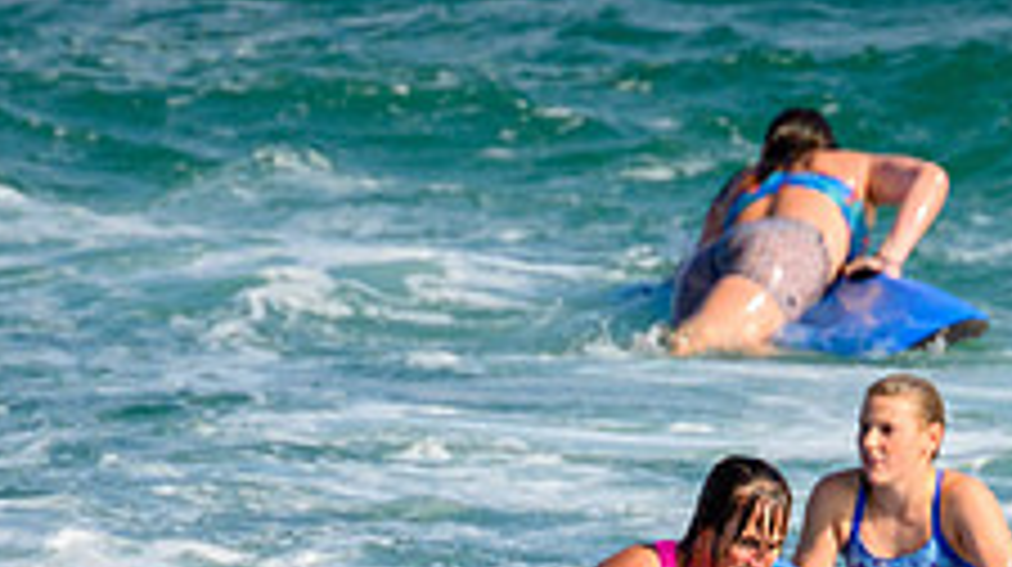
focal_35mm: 2162
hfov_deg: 1.0
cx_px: 751
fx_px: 57954
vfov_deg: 0.6
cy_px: 754
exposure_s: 1/2000
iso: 1100
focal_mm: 800
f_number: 11
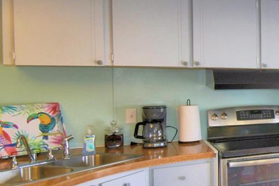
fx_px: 364
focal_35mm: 47
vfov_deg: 28.6
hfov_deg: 29.1
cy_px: 92
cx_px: 402
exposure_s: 1/100
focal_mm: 10
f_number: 4.5
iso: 100
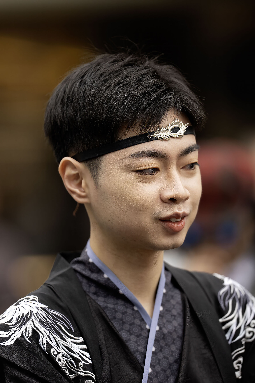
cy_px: 192
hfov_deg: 4.6
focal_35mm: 300
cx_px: 128
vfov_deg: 6.9
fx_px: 3187
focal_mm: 300
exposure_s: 1/2000
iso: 1600
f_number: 2.8
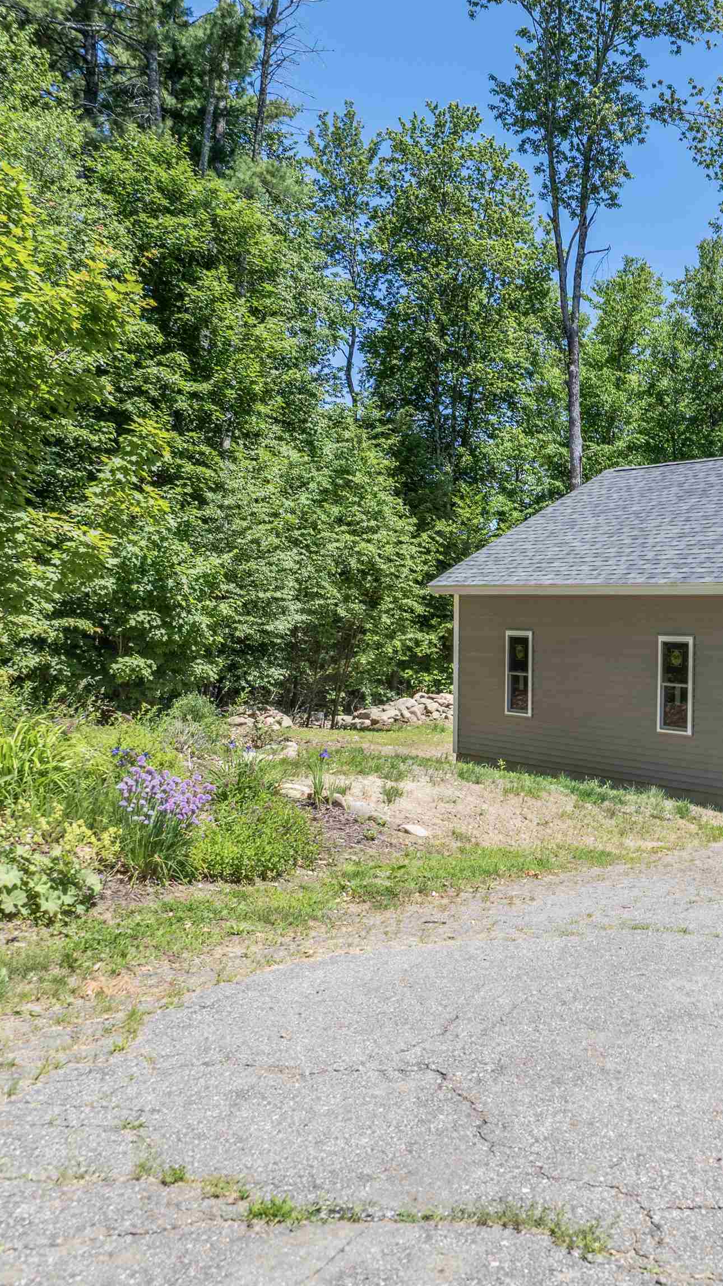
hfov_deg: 31.2
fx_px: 1193
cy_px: 644
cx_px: 722
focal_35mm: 35
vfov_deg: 56.6
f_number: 2.8
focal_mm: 12.29
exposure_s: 1/1250
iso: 100
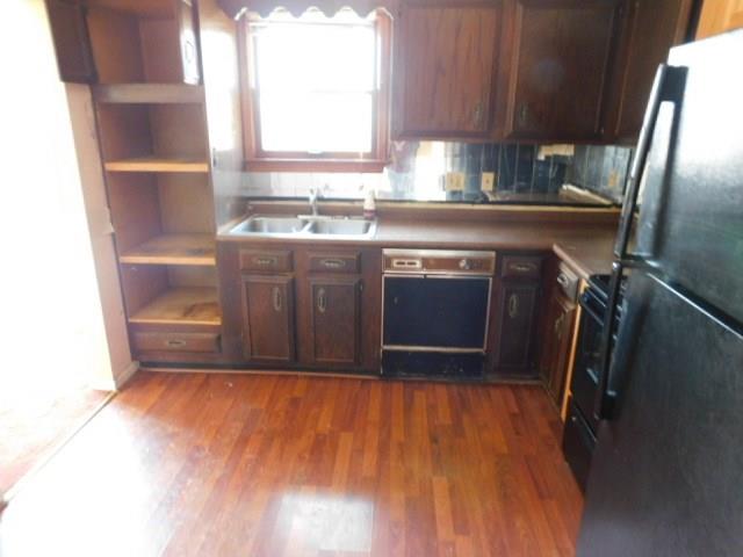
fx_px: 494
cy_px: 278
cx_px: 372
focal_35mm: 23
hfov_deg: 73.9
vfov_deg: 58.9
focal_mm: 4
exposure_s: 1/13
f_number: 3
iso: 400
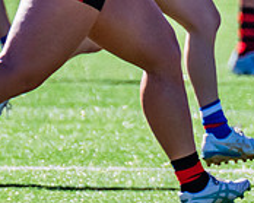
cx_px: 603
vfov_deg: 0.5
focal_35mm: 2855
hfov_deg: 0.7
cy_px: -31
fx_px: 21450
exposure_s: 1/1250
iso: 800
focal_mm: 600
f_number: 9
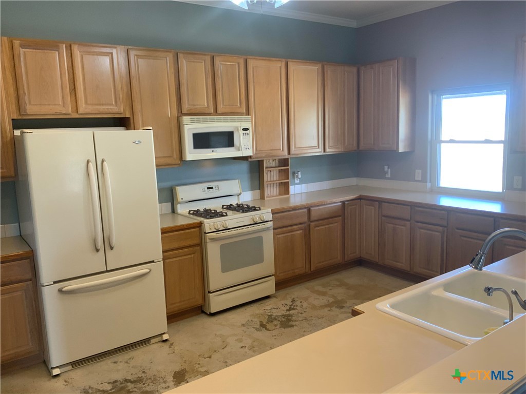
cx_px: 263
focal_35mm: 29
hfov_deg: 61.7
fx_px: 441
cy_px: 197
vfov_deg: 48.2
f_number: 1.8
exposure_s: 1/60
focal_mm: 3
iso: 80
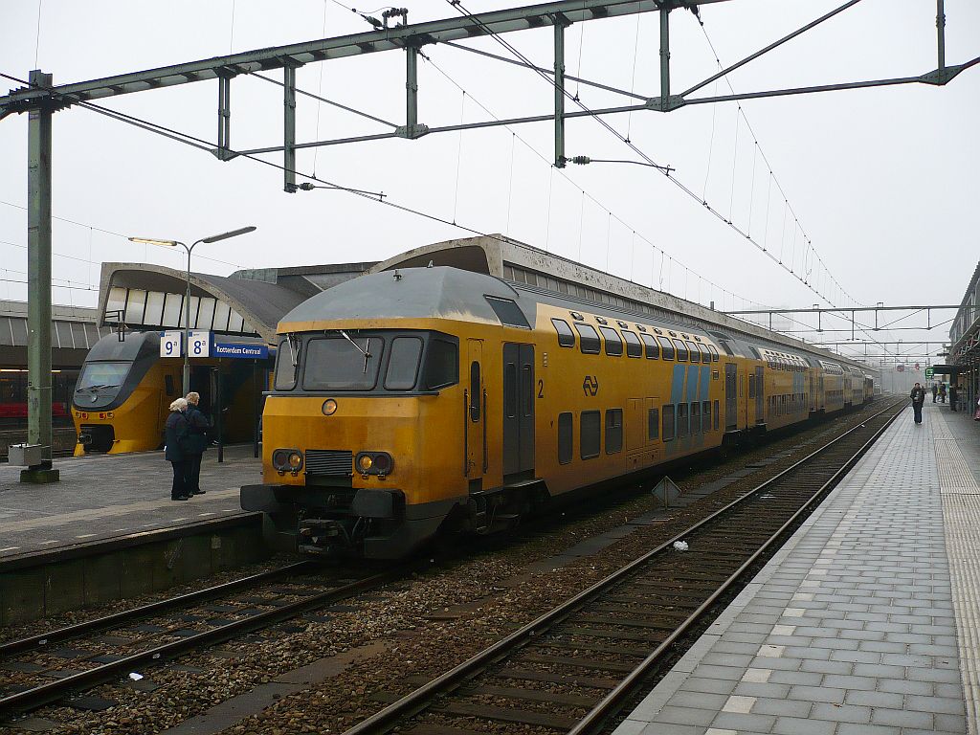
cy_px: 368
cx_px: 490
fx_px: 991
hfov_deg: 52.6
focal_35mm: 35
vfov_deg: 40.7
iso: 100
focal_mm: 5.8
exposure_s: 1/200
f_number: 2.8
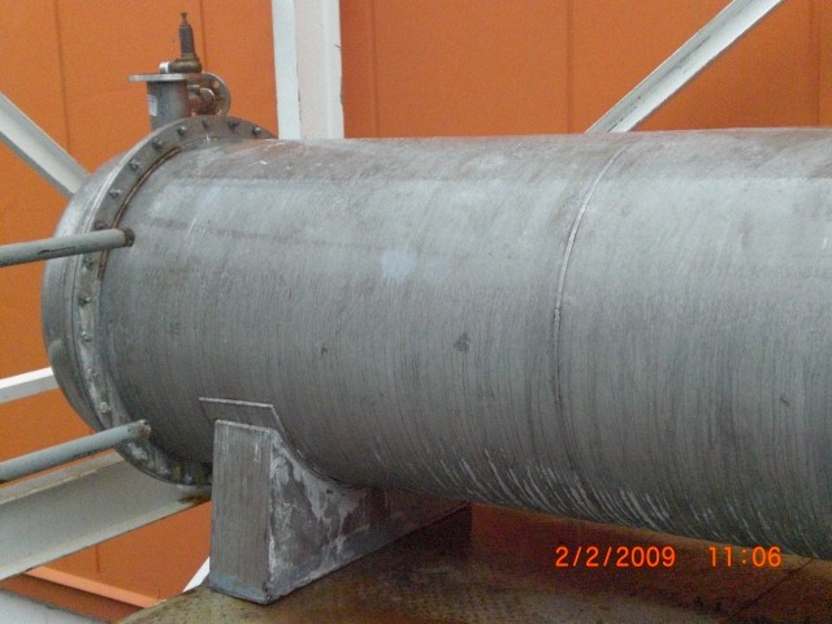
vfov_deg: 23.3
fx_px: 1514
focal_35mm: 63
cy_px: 312
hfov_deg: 30.7
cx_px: 416
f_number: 4
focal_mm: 10.4
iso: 800
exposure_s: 1/200
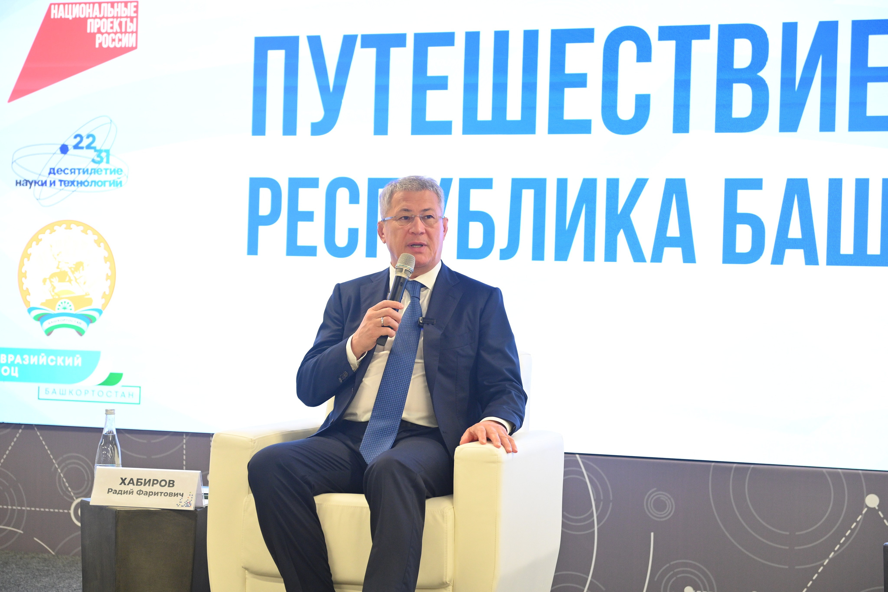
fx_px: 1726
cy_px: 296
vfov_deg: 19.4
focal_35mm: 70
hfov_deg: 28.9
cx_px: 444
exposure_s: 1/200
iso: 1600
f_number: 3.5
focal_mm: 70
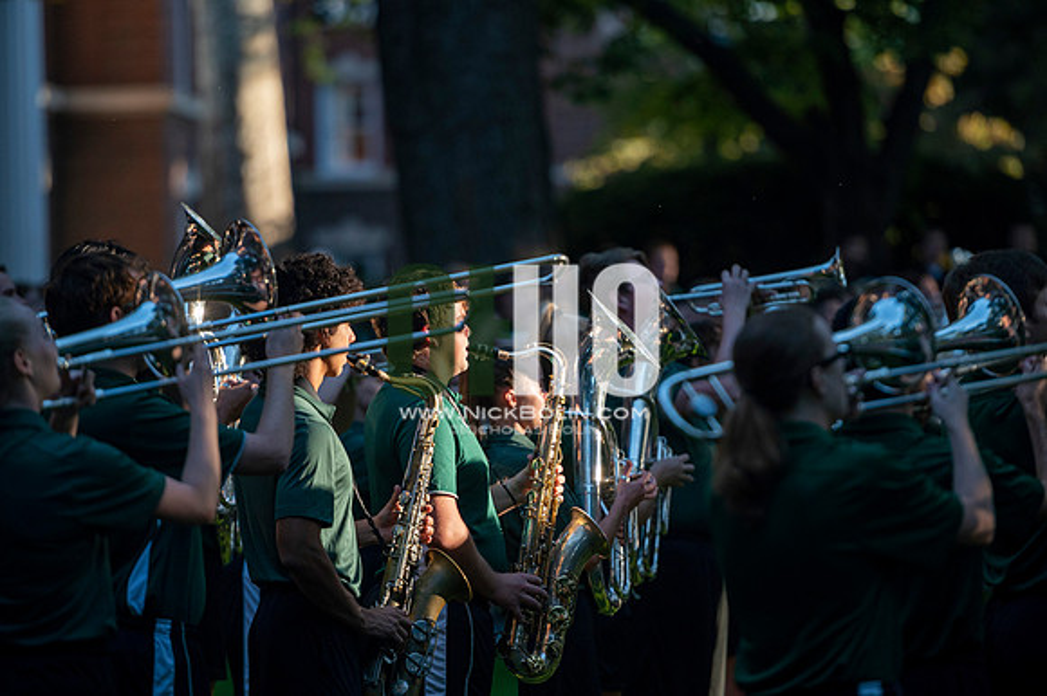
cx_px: 524
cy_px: 348
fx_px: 5813
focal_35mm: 200
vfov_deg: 6.9
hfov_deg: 10.3
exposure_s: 1/2500
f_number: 2.8
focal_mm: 200
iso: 800
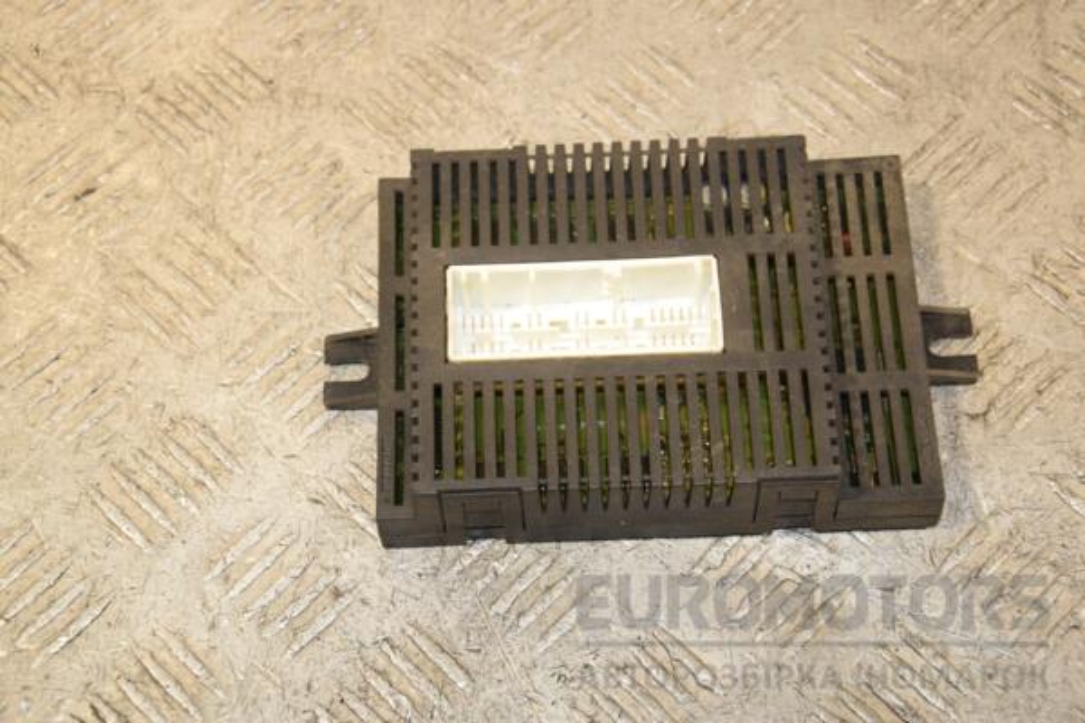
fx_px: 2260
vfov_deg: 18.2
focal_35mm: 75
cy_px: 362
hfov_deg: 27.0
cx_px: 542
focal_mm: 50
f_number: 6.3
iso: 800
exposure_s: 1/200
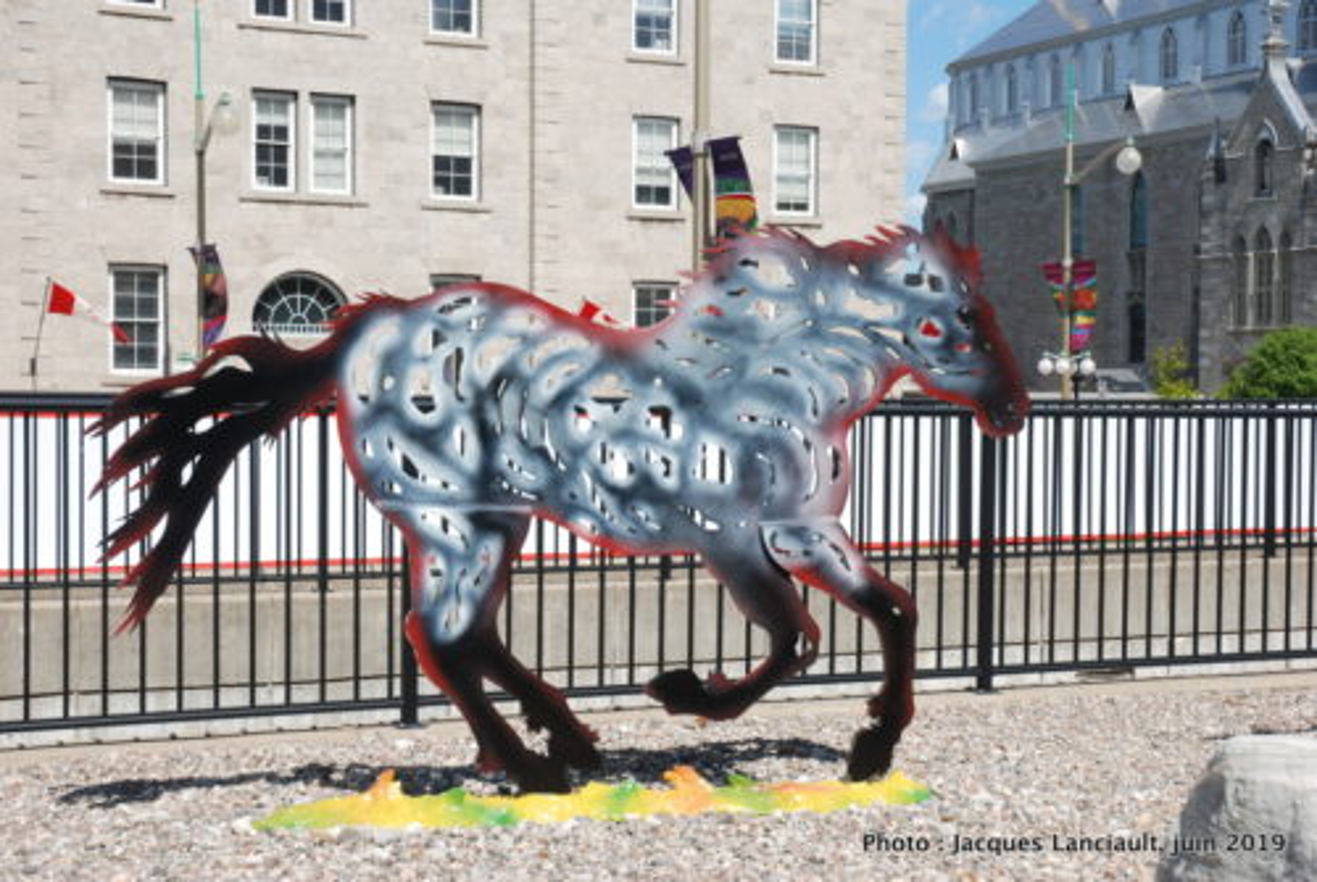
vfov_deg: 22.7
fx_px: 2198
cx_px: 658
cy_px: 441
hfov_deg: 33.4
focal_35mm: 60
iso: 100
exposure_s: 1/250
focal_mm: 40
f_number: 8
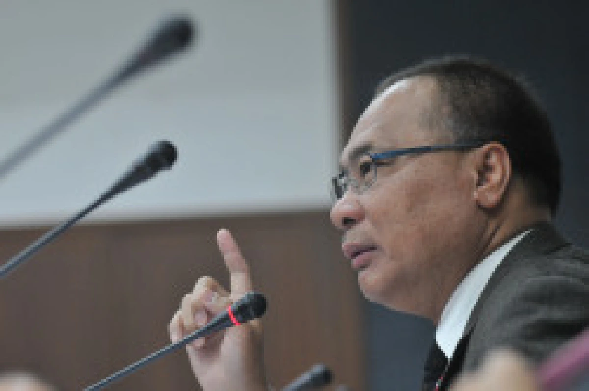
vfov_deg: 7.9
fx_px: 2843
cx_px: 294
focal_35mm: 174
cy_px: 196
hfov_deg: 11.8
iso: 1250
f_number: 4
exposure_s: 1/200
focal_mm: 116
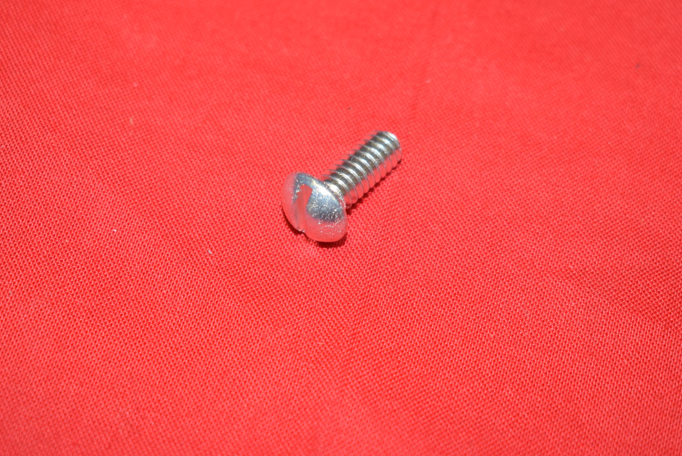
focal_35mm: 73
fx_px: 1384
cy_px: 179
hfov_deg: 27.7
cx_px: 338
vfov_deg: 18.7
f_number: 5
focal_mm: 40
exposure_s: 1/60
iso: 500
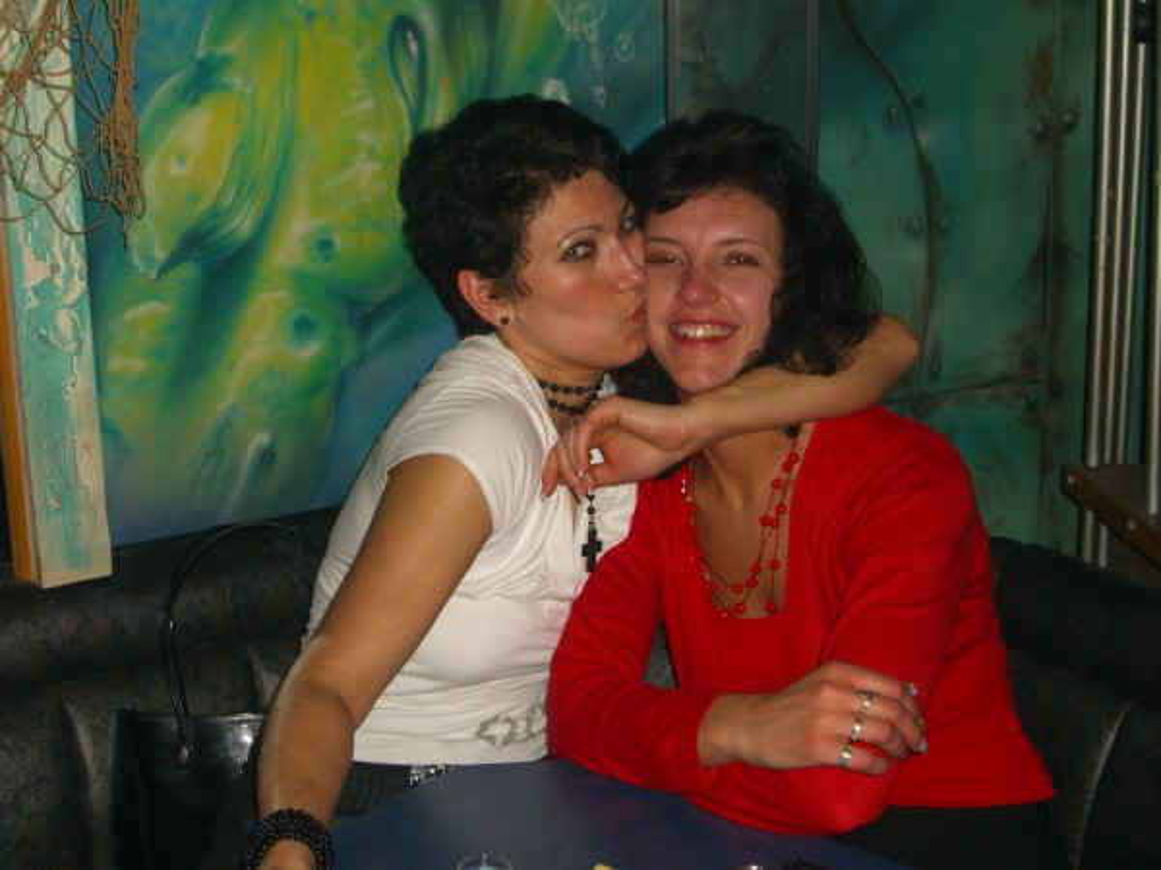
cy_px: 435
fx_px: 1912
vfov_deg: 25.7
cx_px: 580
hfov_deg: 33.8
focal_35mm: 57
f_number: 3.6
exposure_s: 1/60
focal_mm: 11.8
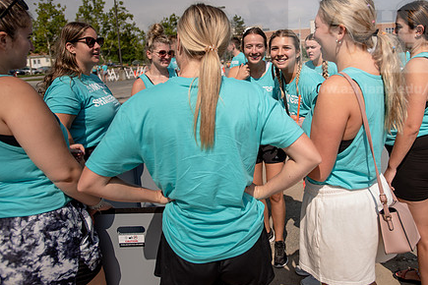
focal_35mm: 32
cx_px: 259
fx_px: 380
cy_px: 110
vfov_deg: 40.9
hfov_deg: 58.2
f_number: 3.5
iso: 31
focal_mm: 24
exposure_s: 1/800
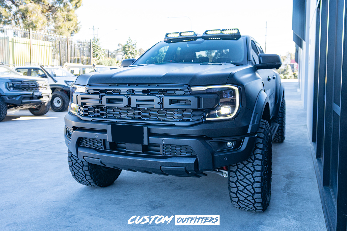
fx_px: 231
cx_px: 174
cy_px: 116
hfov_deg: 73.7
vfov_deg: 53.1
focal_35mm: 24
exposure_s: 1/60
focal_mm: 24
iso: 100
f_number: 4
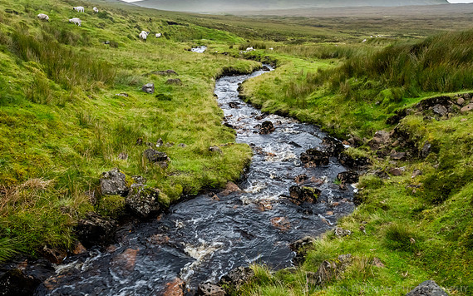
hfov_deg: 68.4
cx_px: 240
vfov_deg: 46.0
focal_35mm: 27
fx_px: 348
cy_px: 136
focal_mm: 26
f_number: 22
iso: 1250
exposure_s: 1/50
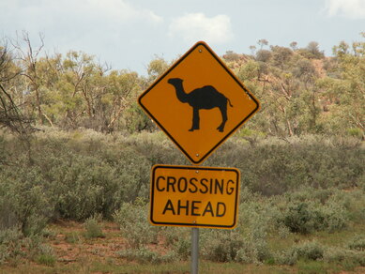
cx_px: 182
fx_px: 3048
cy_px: 137
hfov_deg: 6.9
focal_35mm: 289
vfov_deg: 5.1
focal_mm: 47.4
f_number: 6.3
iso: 50
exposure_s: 1/250
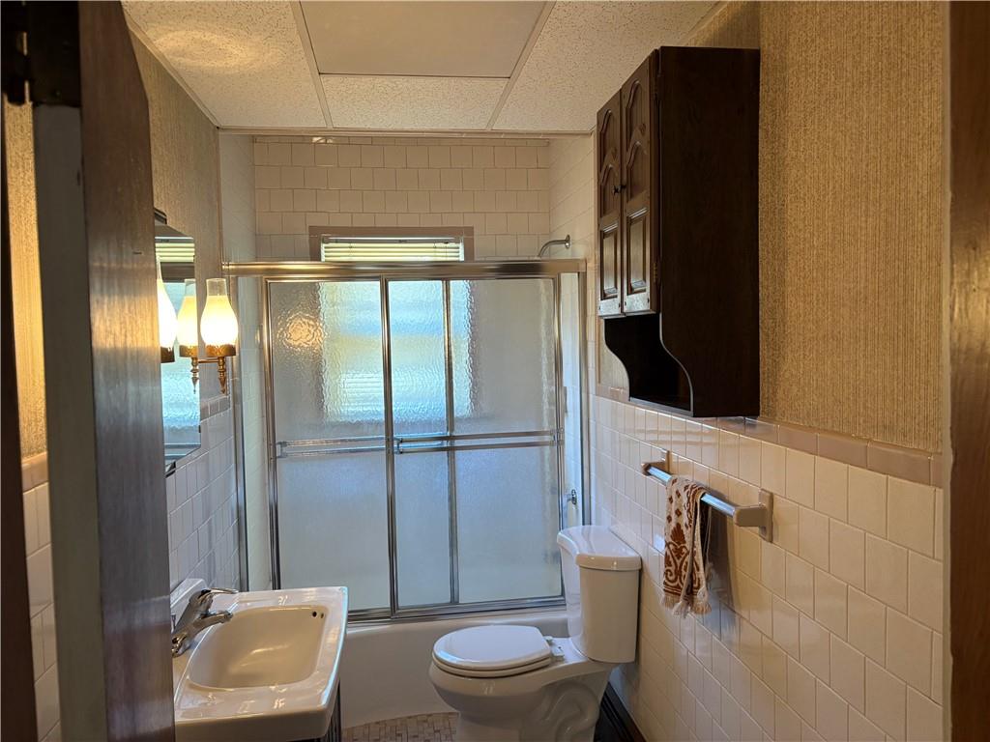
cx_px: 495
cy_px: 371
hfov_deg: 67.3
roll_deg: +2.5
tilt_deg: -2.0
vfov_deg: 53.1
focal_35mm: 26
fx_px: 744
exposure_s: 1/60
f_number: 1.6
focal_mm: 5.96
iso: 200
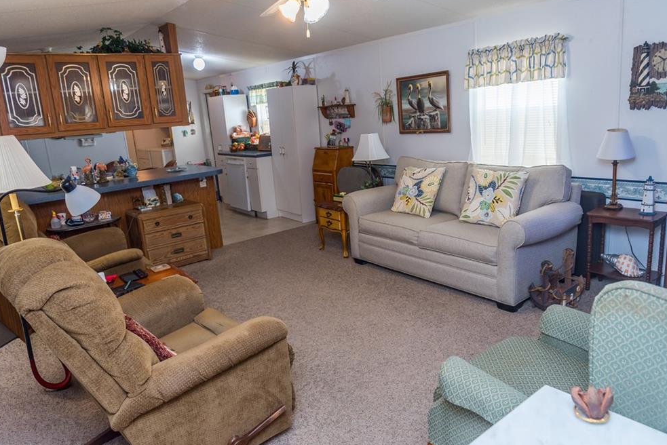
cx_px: 340
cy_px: 223
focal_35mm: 25
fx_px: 463
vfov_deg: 51.3
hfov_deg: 71.5
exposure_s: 1/80
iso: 800
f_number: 4.5
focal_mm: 24
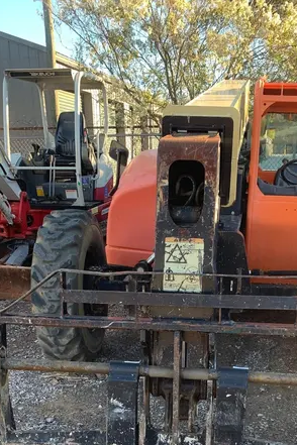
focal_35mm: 45
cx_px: 184
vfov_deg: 41.9
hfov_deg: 29.8
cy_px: 348
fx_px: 557
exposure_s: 1/122
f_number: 1.8
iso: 32
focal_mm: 4.25
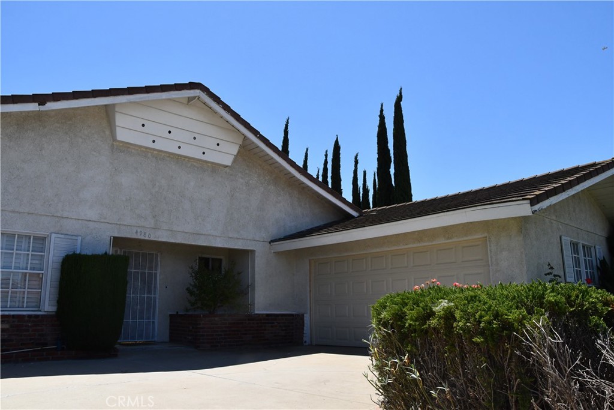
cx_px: 307
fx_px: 461
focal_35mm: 27
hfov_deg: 67.4
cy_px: 205
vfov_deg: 47.9
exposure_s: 1/1000
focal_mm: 18
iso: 1000
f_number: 16
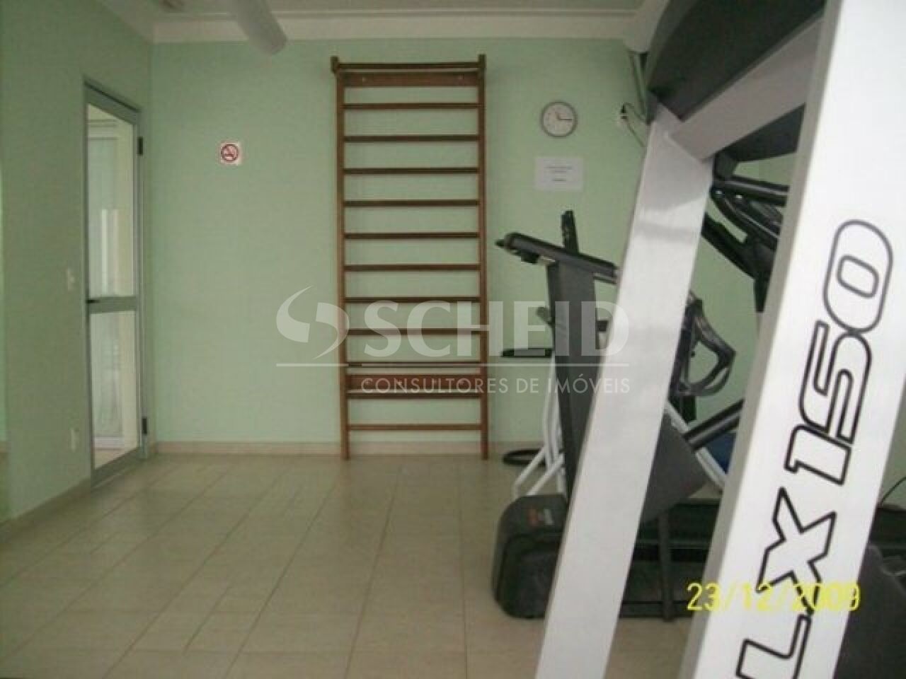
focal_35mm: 36
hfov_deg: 51.4
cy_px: 340
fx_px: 942
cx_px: 453
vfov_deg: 39.7
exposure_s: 1/66.9
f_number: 2.7
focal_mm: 6
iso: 200
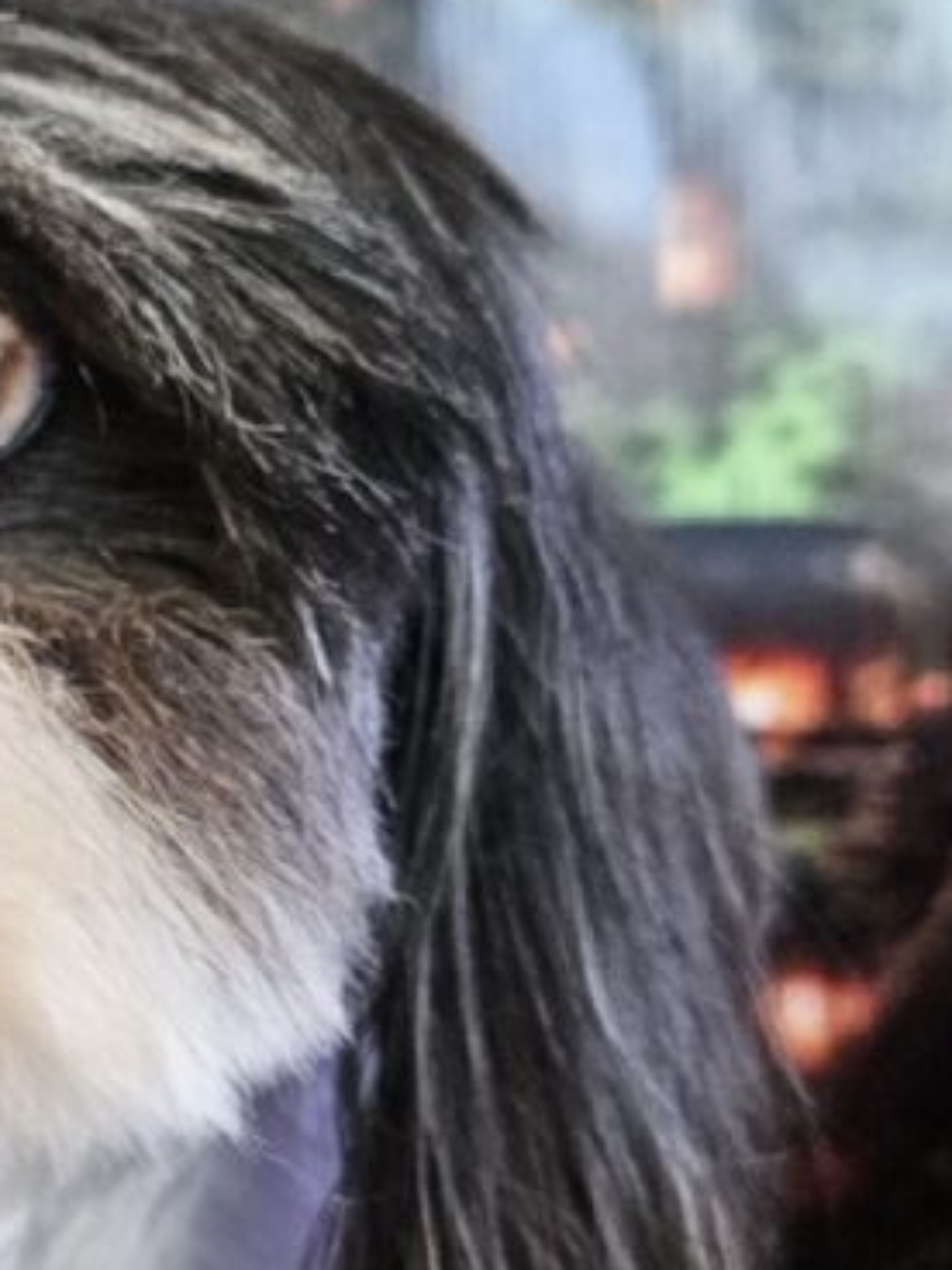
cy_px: 832
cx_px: 14
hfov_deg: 22.1
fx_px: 2347
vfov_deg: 30.1
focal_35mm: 64
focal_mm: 5.4
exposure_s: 1/359
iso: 320
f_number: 1.8
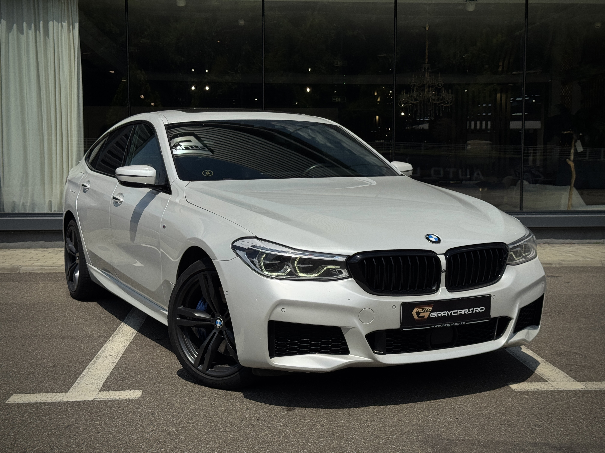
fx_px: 839
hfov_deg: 39.7
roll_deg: -0.1
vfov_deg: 30.3
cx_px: 302
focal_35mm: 48
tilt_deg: -4.5
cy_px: 226
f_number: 1.78
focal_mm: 6.76
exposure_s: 1/15385
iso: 64
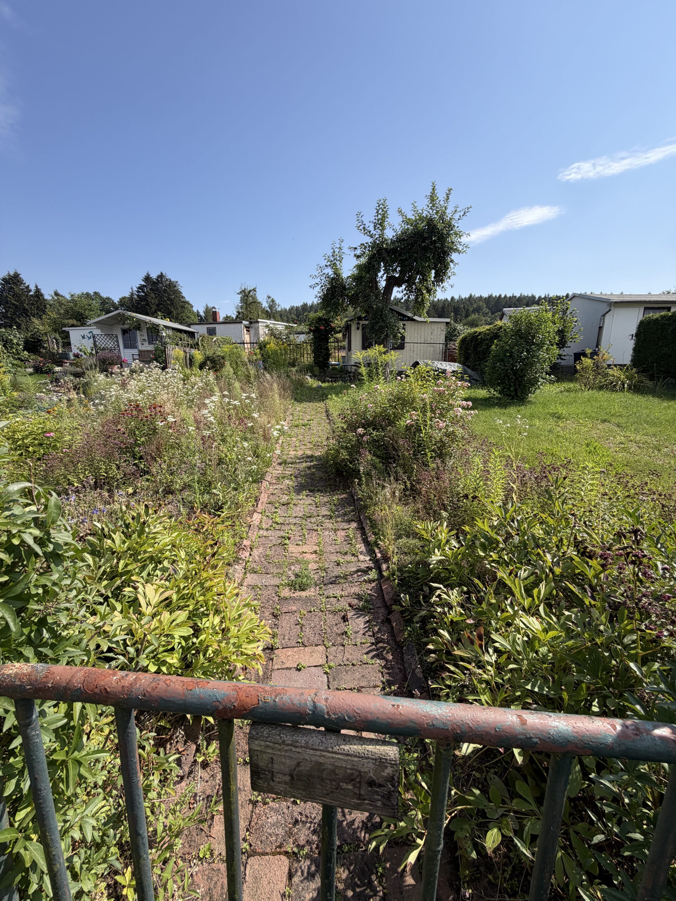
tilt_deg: -11.8
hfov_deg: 85.7
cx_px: 338
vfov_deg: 102.1
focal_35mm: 14
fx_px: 365
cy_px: 450
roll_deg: +0.0
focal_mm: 2.22
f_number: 2.2
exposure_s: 1/770
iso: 25
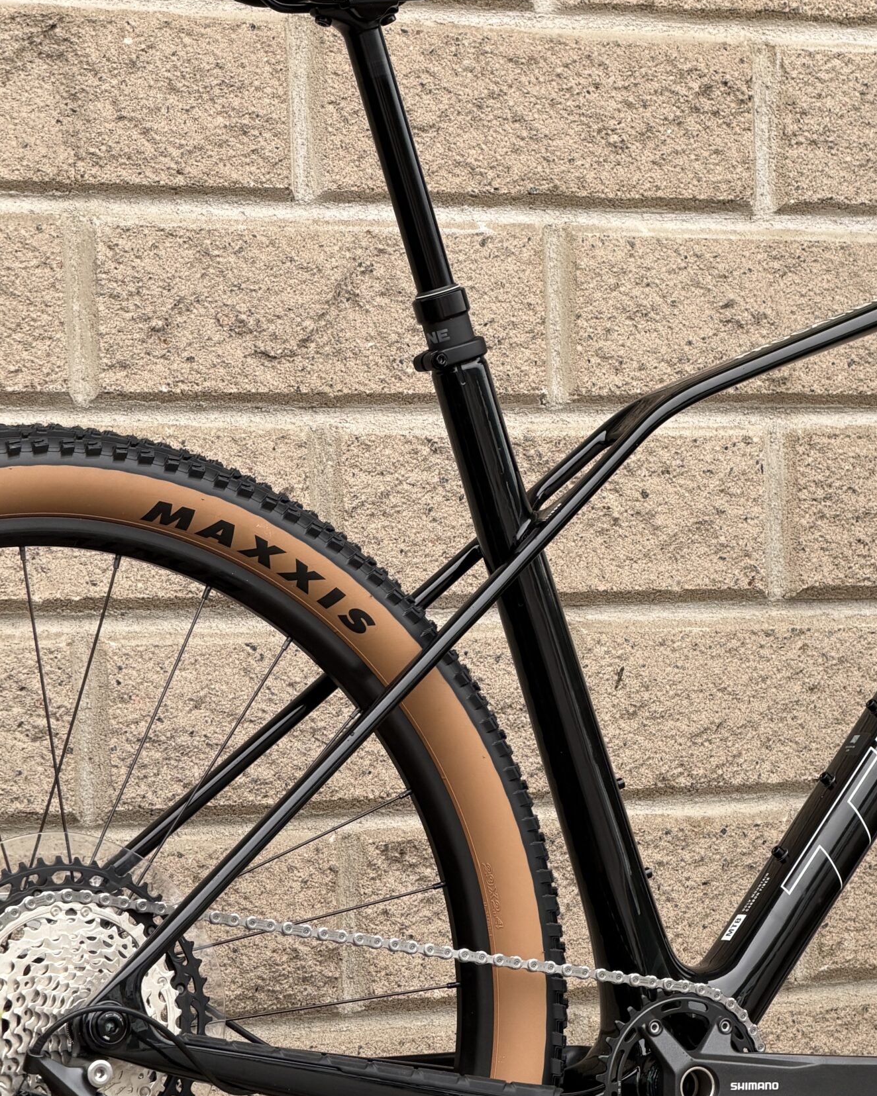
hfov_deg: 10.2
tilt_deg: -0.1
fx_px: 4899
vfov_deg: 12.8
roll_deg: +1.0
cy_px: 703
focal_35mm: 151
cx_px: 603
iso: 64
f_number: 2.8
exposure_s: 1/121
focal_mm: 16.89
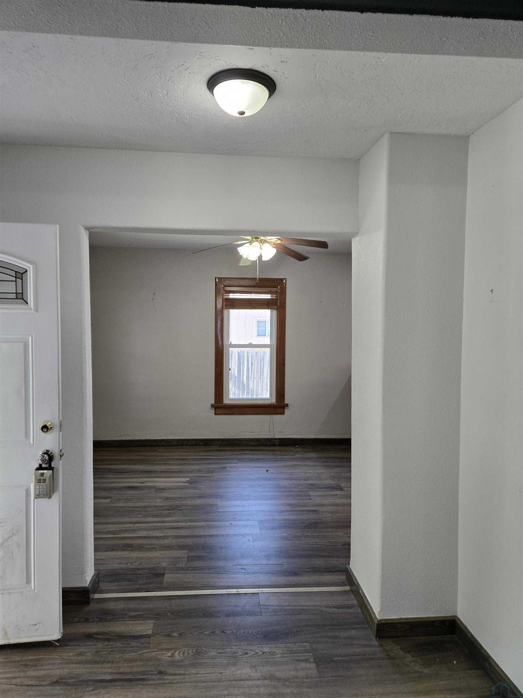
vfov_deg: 73.9
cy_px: 349
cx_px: 262
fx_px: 463
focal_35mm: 23
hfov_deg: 58.9
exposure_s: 1/120
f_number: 1.8
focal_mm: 5.4
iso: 100
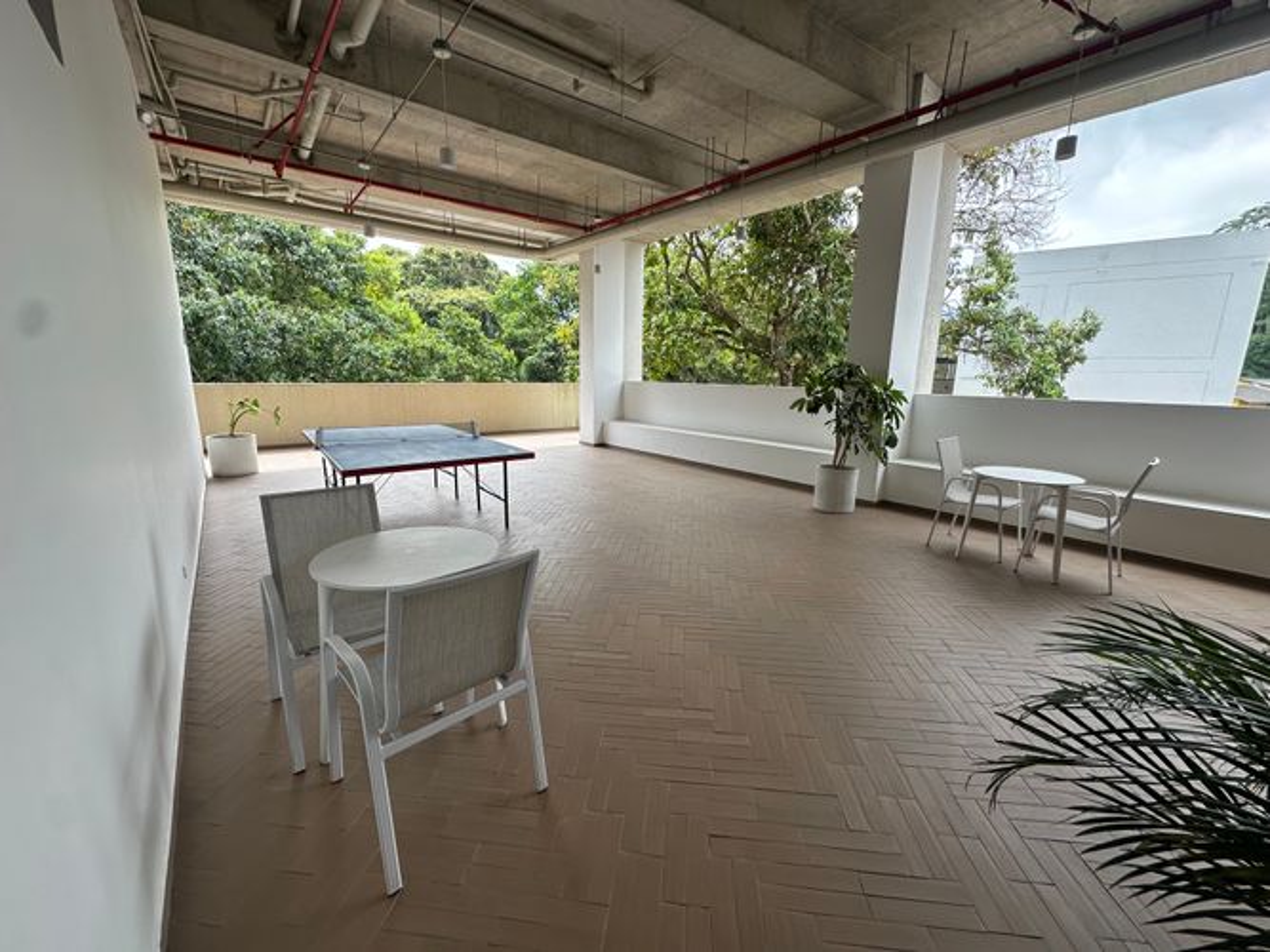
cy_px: 476
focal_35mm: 14
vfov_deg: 85.7
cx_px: 635
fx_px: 514
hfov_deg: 102.1
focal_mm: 2.22
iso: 40
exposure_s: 1/299
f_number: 2.2
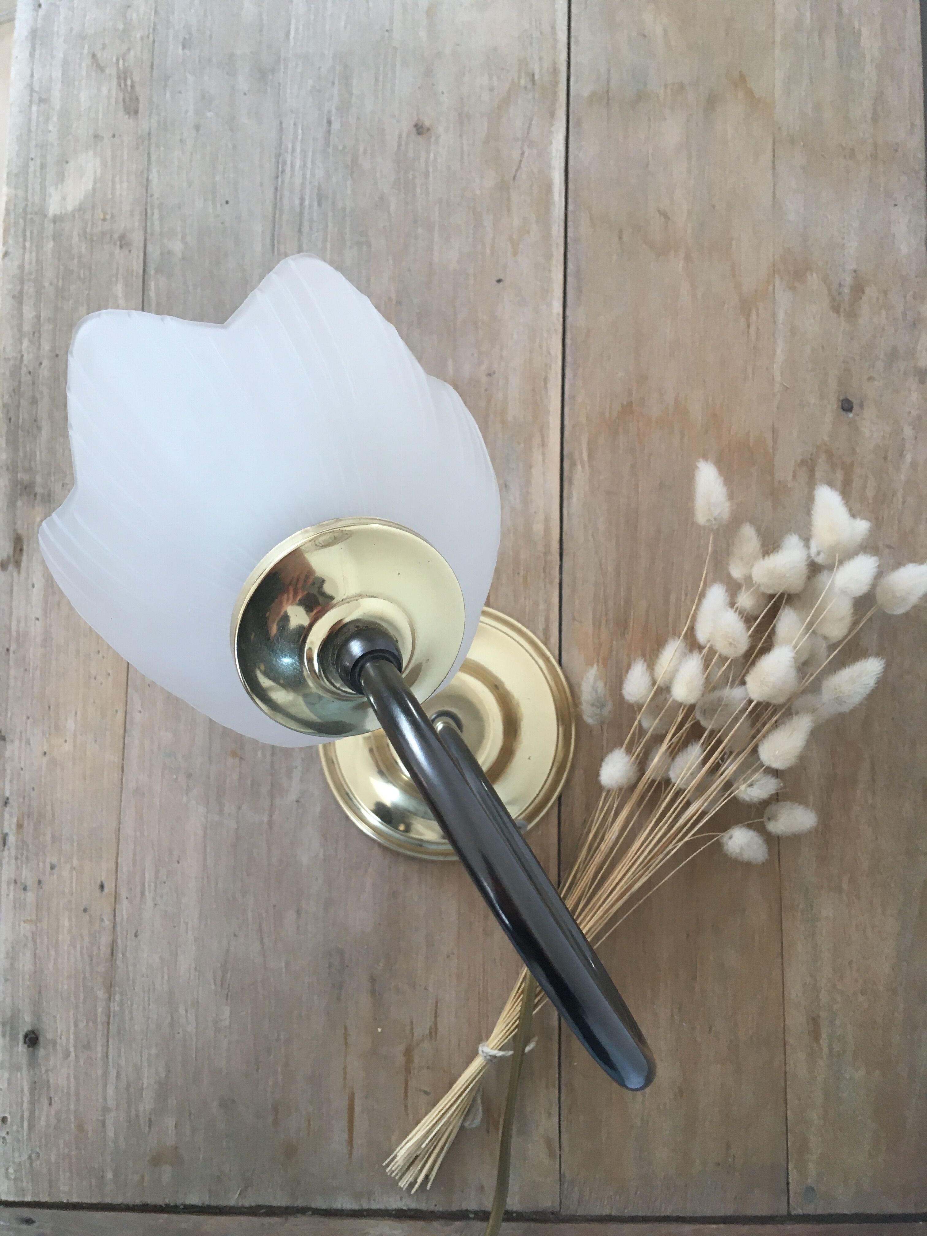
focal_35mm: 29
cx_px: 464
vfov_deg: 61.7
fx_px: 1035
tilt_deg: -84.7
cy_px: 618
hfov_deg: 48.2
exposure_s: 1/33
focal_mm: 4.15
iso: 32
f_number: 2.2
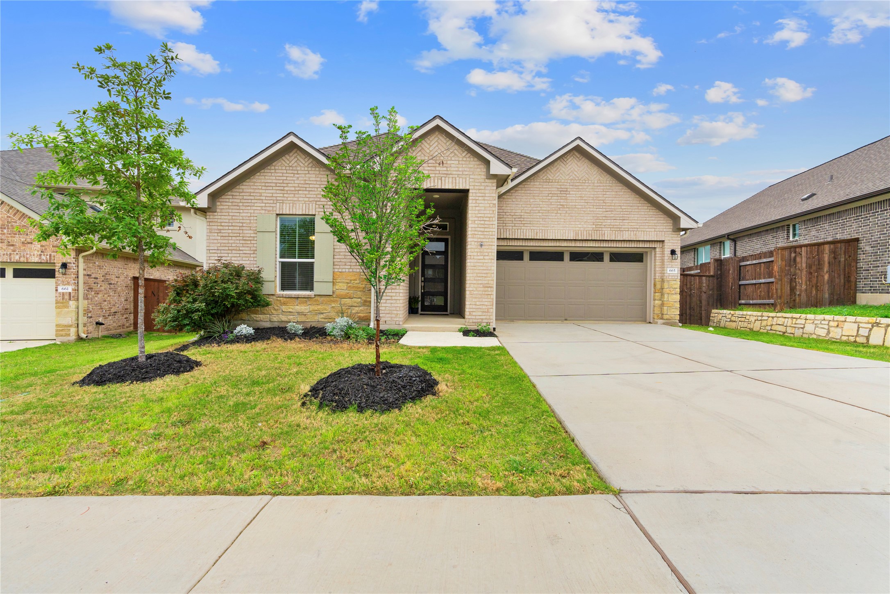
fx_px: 396
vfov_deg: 73.7
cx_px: 445
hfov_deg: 96.7
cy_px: 297
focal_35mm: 16
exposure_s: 1/1000
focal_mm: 16
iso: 320
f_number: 9
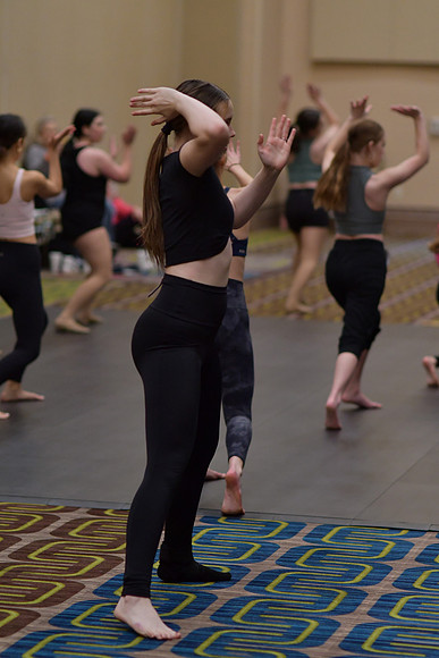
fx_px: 2321
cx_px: 220
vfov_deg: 16.1
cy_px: 329
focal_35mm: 127
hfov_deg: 10.8
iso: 1250
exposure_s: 1/800
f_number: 2
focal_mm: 85
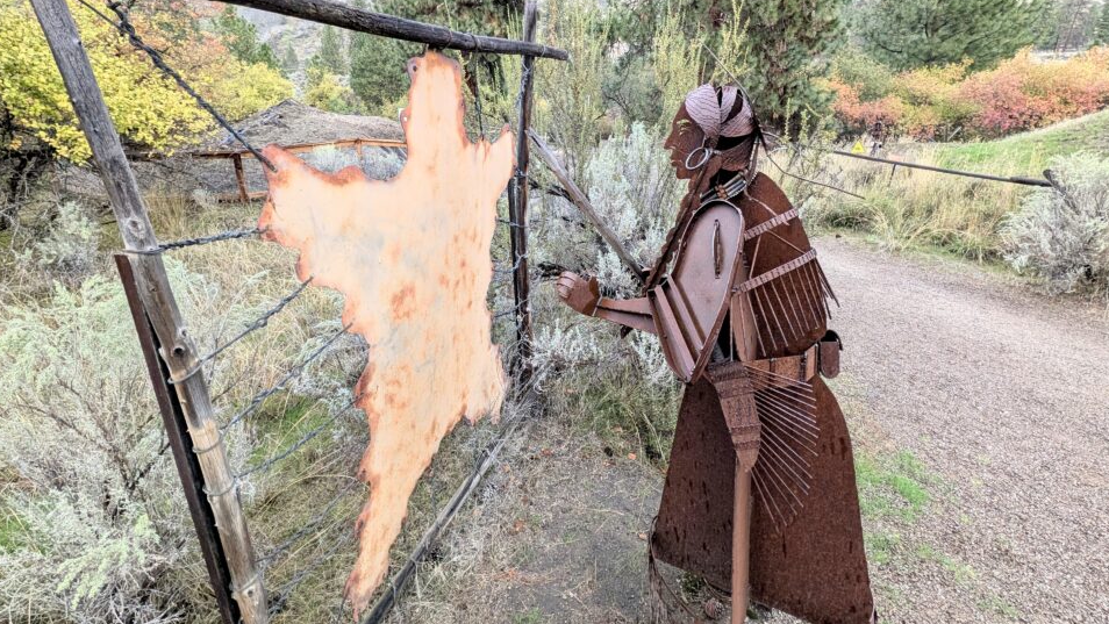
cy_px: 254
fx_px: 412
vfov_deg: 73.6
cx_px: 544
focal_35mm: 14
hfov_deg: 106.8
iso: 49
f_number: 1.7
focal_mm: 2.02
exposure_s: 1/801
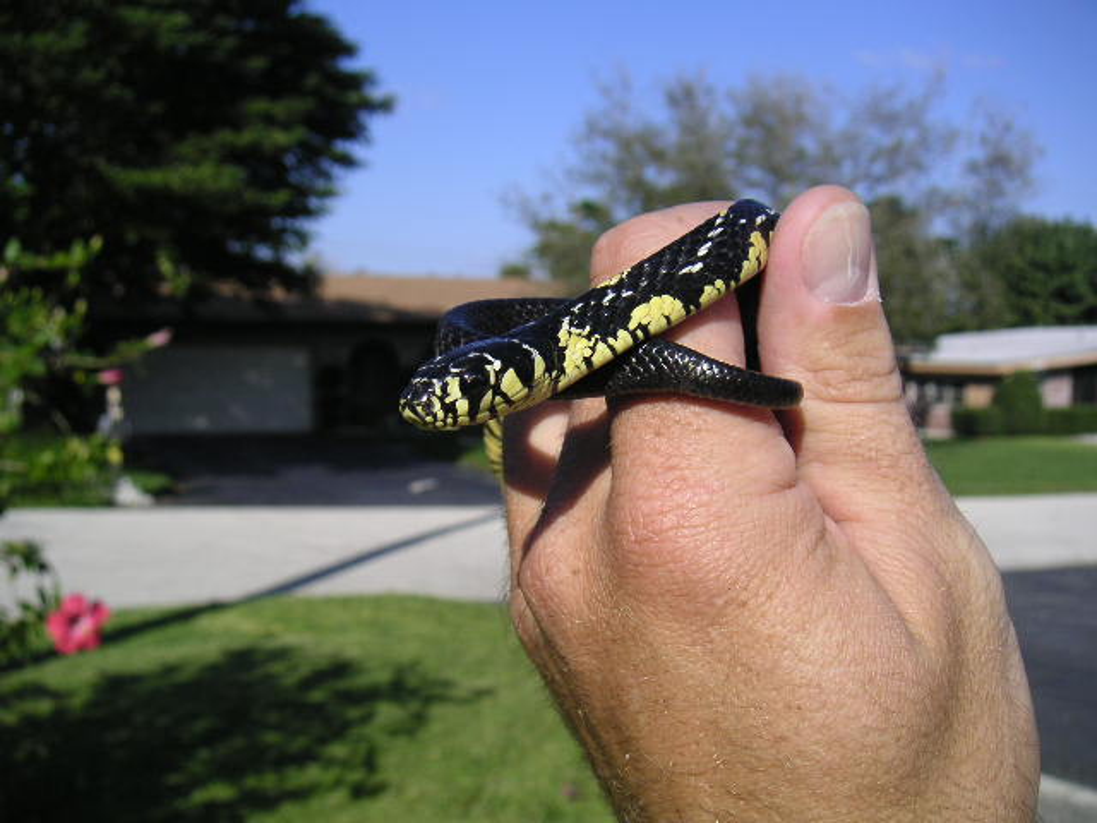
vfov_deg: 37.7
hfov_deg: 49.0
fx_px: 1204
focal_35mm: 38
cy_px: 412
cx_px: 548
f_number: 6.7
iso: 50
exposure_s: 1/180
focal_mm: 6
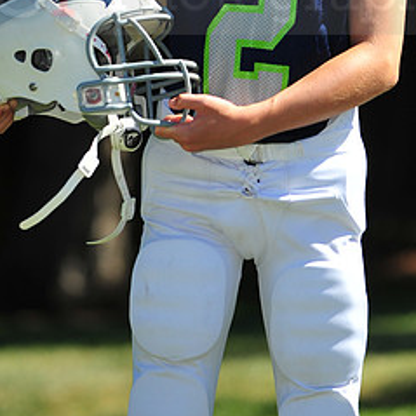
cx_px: 237
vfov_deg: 4.2
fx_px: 5602
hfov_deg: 4.3
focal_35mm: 412
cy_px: -21
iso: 400
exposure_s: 1/2500
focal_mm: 200
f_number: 4.5
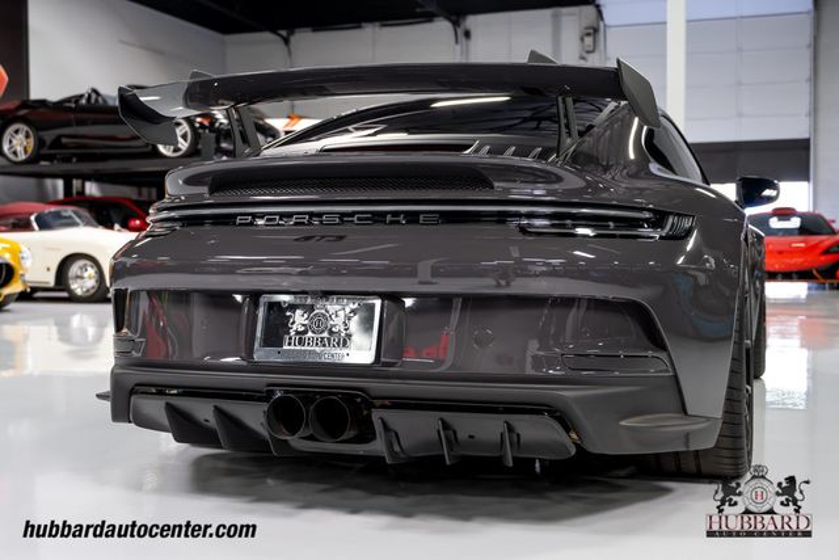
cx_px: 420
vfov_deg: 30.5
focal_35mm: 44
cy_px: 280
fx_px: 1026
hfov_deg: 44.5
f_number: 4
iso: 800
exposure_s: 1/60
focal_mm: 44
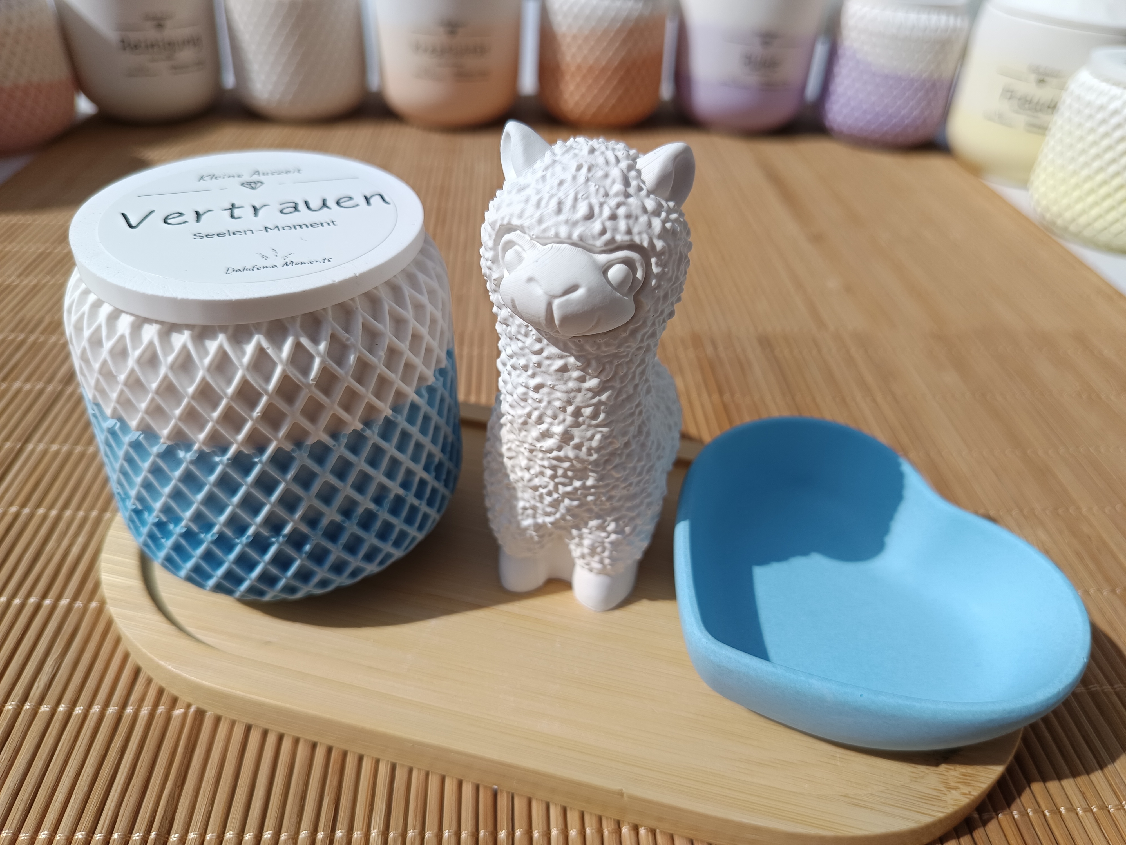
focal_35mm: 24
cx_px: 563
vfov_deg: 56.8
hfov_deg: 71.6
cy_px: 422
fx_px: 781
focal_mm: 5.31
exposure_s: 1/969
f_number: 1.7
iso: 51
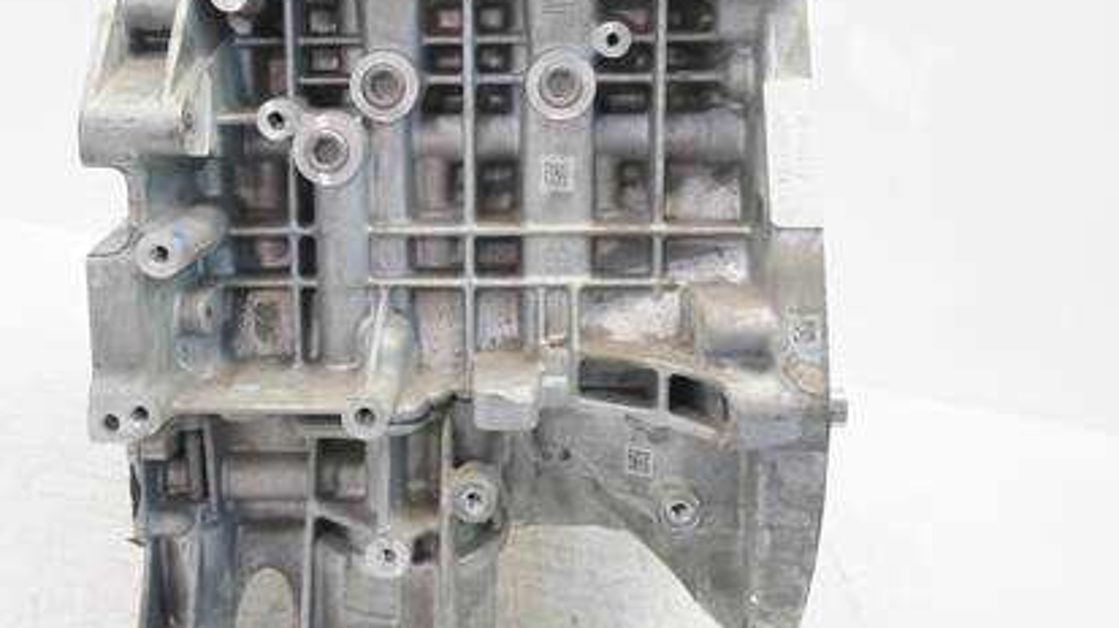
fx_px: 1127
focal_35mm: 38
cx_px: 477
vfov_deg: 31.2
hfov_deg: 52.6
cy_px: 317
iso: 400
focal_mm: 15
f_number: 3.7
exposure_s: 1/60
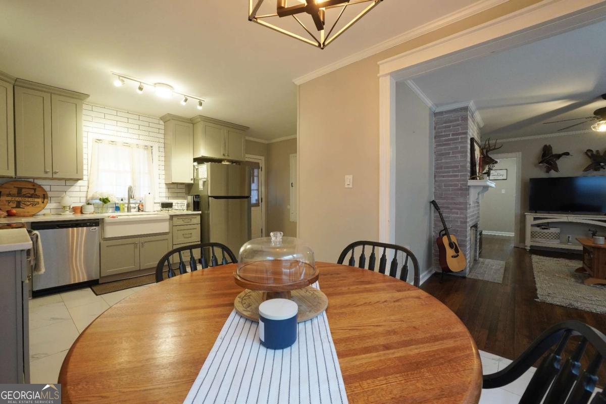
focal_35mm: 15
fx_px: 252
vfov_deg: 77.3
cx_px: 303
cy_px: 202
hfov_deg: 100.4
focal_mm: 10
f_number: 5.6
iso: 400
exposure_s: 1/15
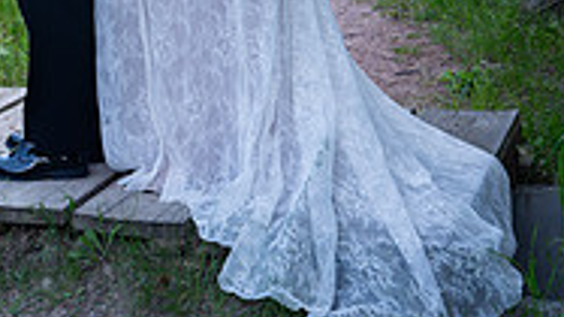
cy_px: -287
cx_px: 121
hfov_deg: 20.0
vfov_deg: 10.6
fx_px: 1585
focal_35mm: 106
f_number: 5
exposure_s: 1/125
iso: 100
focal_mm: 42
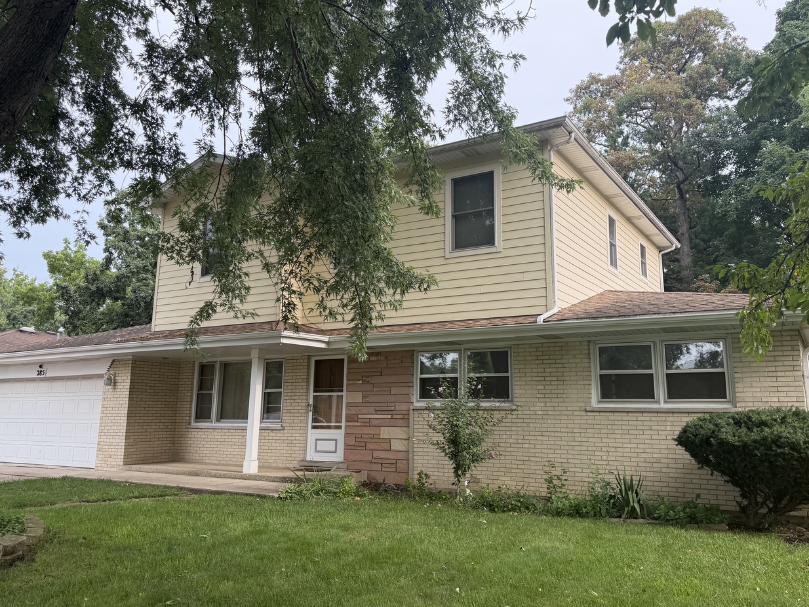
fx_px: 655
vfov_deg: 49.7
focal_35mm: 28
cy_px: 290
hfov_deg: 63.4
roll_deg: -0.5
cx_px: 424
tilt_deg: +10.6
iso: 100
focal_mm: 6.76
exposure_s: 1/780
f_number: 1.78
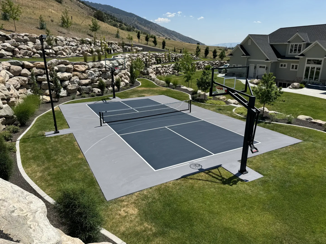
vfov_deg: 56.8
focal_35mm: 24
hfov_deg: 71.6
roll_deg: +0.5
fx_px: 226
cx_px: 163
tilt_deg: -19.0
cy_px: 122
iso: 80
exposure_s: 1/5348
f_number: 1.78
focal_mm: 6.76
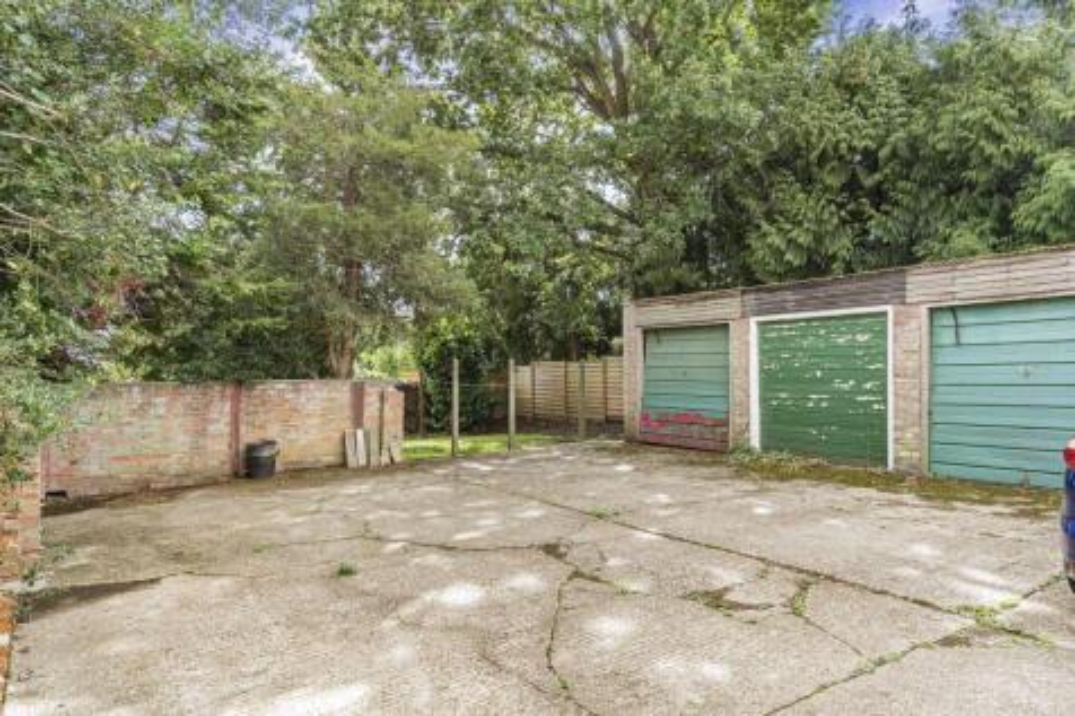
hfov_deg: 76.1
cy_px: 358
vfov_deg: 55.1
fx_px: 687
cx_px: 538
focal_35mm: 23
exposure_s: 1/160
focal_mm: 23
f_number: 9
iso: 320
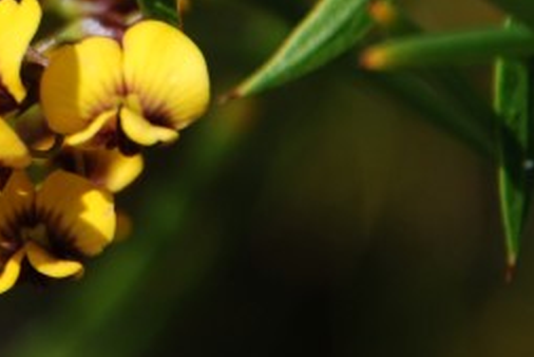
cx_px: -255
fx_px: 18032
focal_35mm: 1215
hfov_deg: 1.7
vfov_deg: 1.1
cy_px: -124
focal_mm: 200
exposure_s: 1/250
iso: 100
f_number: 8
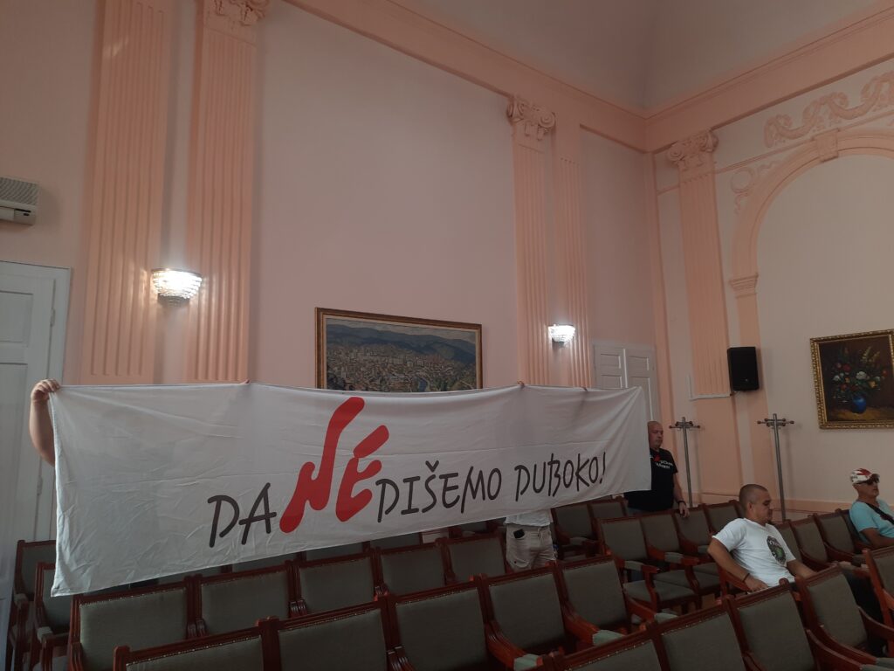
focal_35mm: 25
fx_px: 646
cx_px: 447
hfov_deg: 69.4
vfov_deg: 54.9
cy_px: 336
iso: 125
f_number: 2
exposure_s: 1/60
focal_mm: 4.6
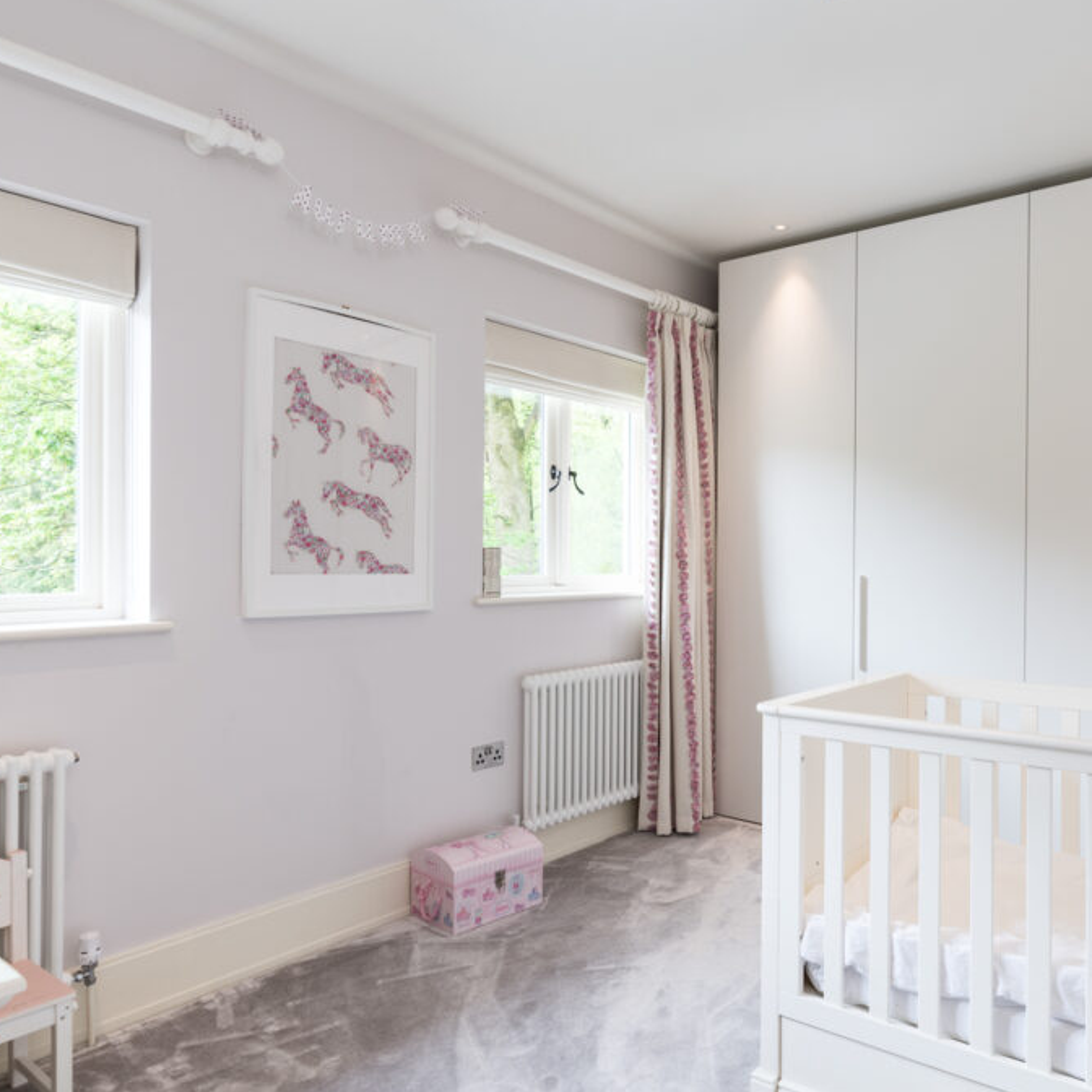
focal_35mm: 25
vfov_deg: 62.9
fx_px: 892
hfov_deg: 62.0
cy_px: 554
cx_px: 691
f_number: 9
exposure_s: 1/2
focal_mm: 19
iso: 200
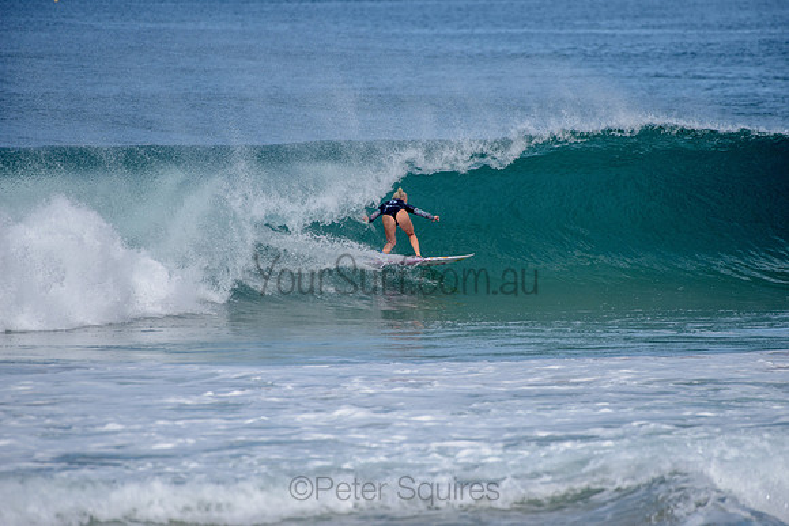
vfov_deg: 2.8
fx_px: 10960
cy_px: 263
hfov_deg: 4.1
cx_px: 394
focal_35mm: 500
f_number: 6.3
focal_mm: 500
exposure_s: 1/2500
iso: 250
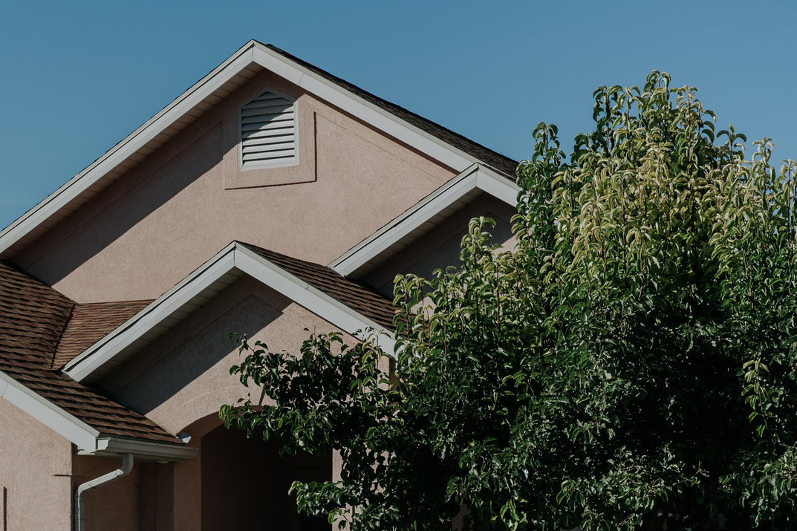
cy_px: 491
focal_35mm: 105
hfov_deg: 19.3
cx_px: 186
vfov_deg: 12.9
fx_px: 2324
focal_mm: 55
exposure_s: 1/800
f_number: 5.6
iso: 50
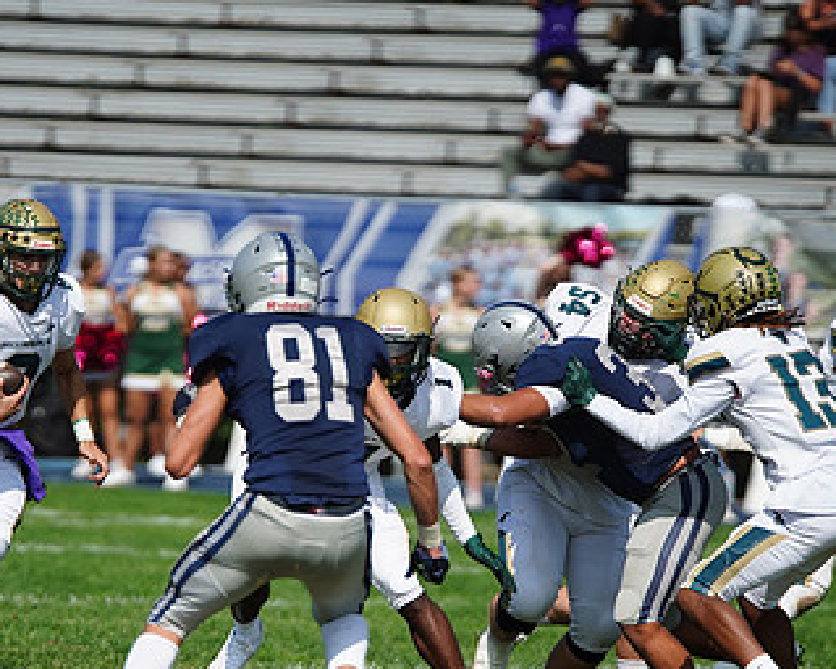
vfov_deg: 3.5
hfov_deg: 4.3
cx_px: 304
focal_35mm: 445
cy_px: 489
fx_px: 11007
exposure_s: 1/8000
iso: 400
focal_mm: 261
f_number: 2.8
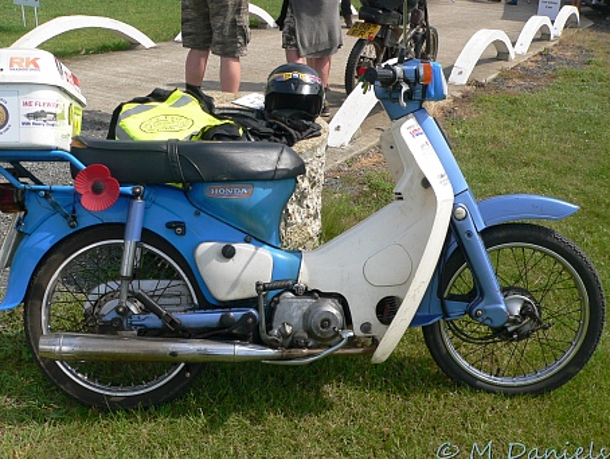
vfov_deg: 38.7
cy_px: 233
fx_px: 652
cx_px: 299
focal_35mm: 37
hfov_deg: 50.1
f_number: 4
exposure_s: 1/500
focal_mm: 6
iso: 80
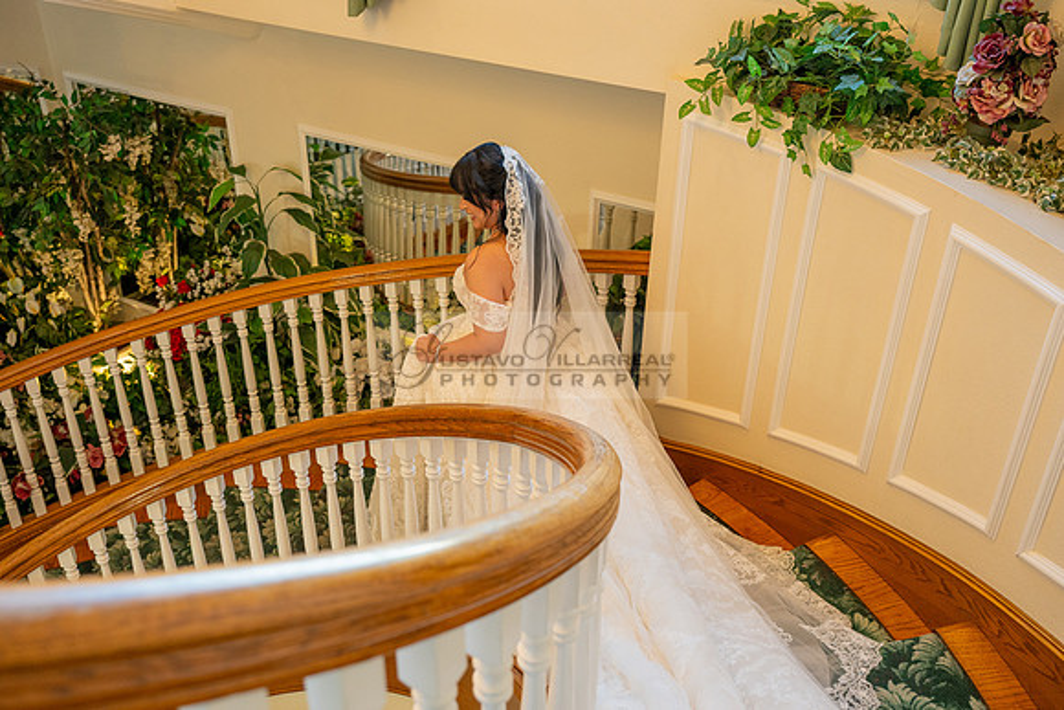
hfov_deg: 53.1
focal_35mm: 36
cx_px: 532
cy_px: 355
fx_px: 1064
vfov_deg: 36.9
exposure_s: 1/200
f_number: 4
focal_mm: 36
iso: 1250
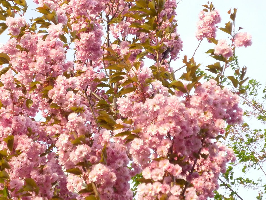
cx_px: 133
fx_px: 599
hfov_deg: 25.0
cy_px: 100
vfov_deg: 18.9
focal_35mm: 78
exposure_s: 1/250
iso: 320
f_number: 4.3
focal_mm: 8.8
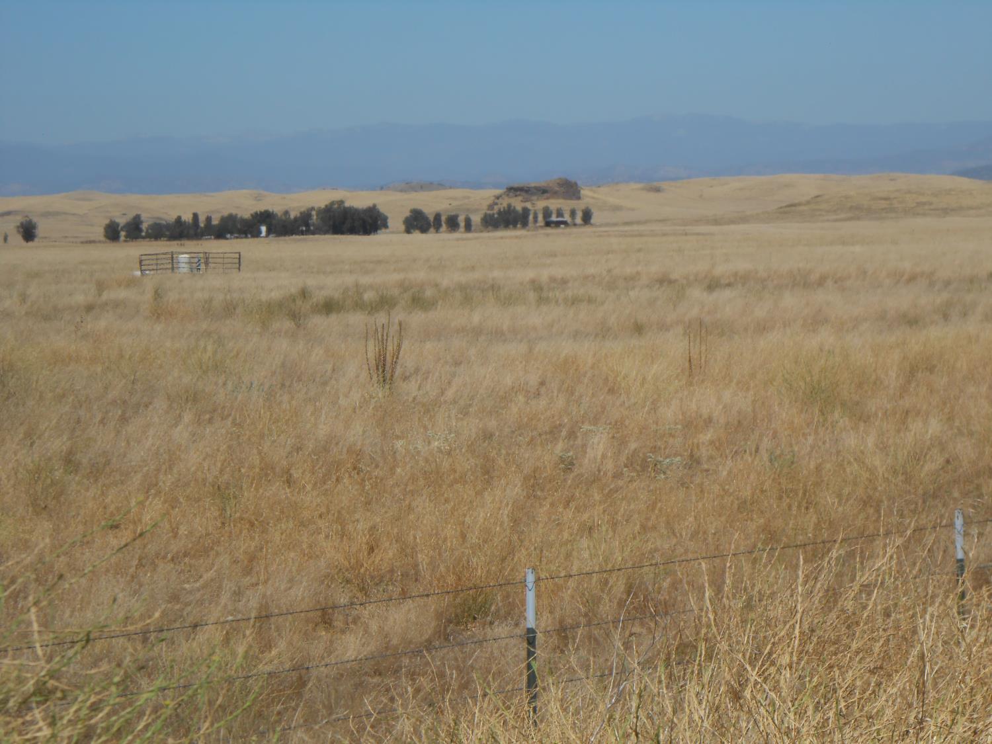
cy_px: 372
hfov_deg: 16.6
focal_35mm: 119
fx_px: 3410
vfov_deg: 12.5
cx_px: 496
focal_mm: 21.2
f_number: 5.5
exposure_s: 1/1000
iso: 80
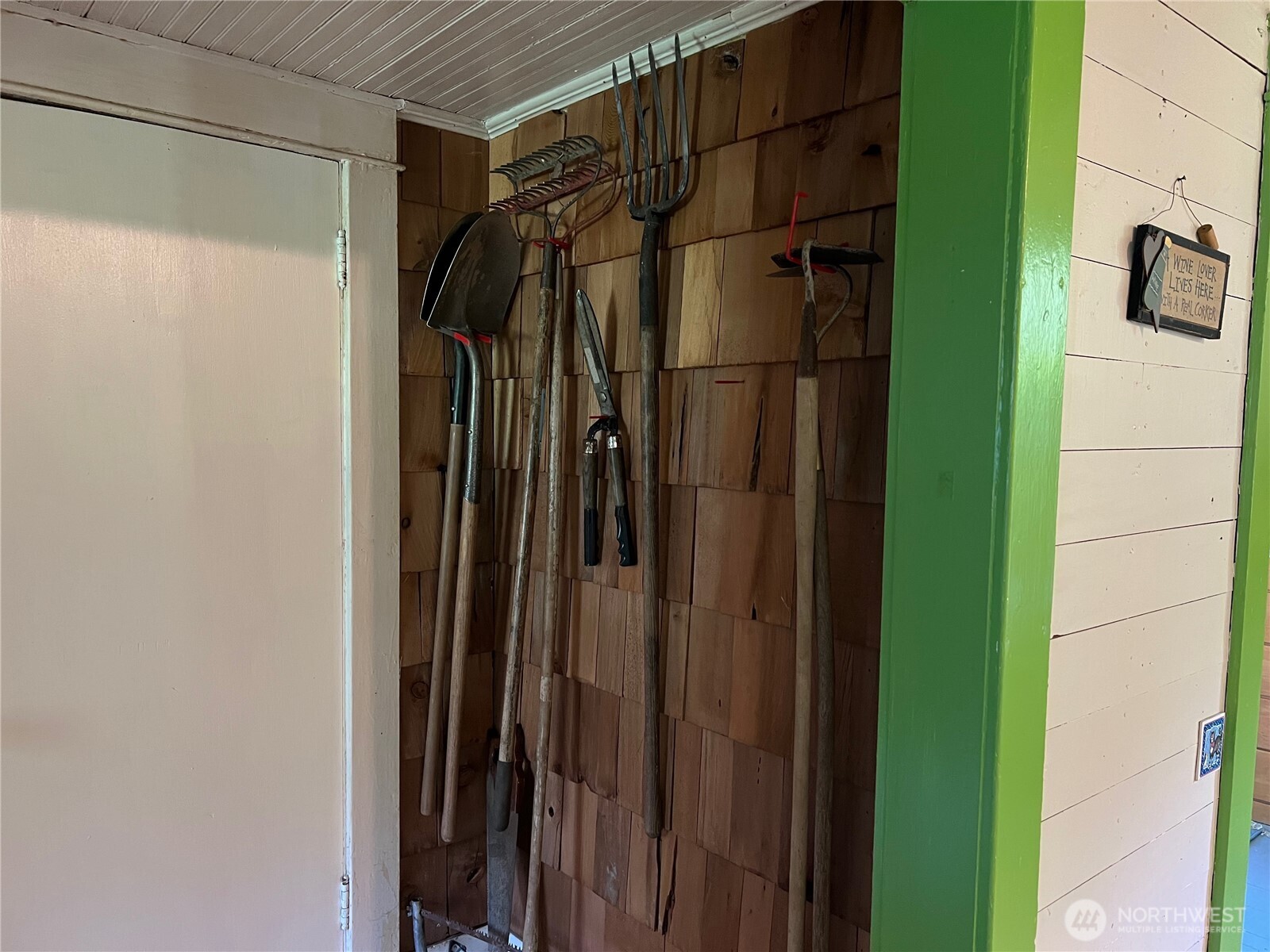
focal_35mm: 26
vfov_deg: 53.1
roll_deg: -2.1
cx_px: 635
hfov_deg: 67.3
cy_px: 476
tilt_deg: -3.1
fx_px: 954
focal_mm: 5.7
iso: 400
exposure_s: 1/40
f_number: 1.5
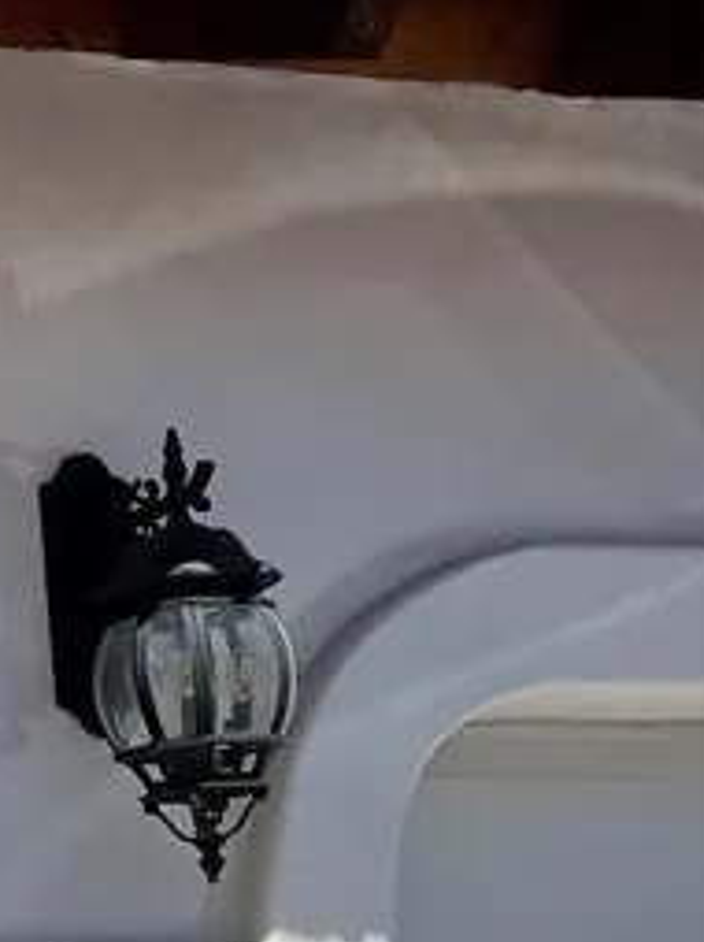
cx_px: -693
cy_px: 912
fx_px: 2852
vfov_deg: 18.3
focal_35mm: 105
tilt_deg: +6.2
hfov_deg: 12.4
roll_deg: +2.0
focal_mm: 4.2
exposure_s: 1/5814
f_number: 1.6
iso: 32
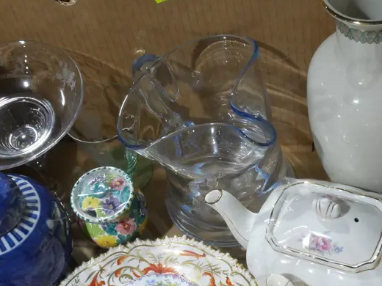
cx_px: 174
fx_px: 739
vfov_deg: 21.7
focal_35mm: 67
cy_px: 214
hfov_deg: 29.0
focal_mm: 17
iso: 2000
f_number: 11
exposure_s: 1/60
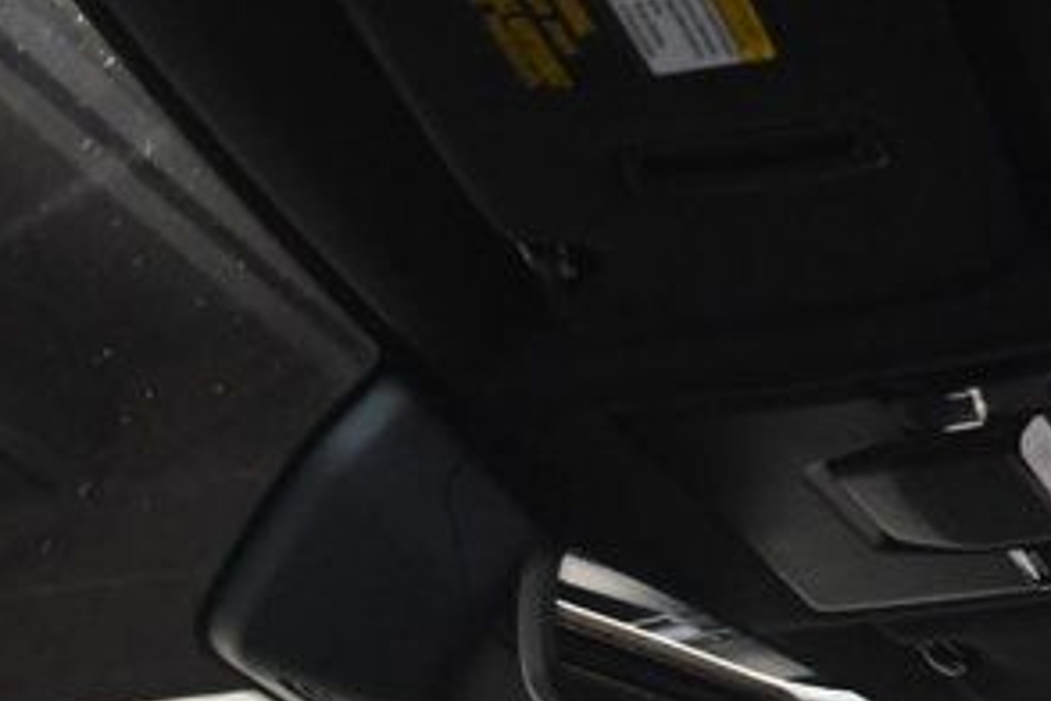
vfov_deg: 14.5
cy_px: 186
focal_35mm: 94
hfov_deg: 19.3
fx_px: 2744
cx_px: 1505
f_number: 3.5
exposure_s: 1/100
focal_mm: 18
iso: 3200
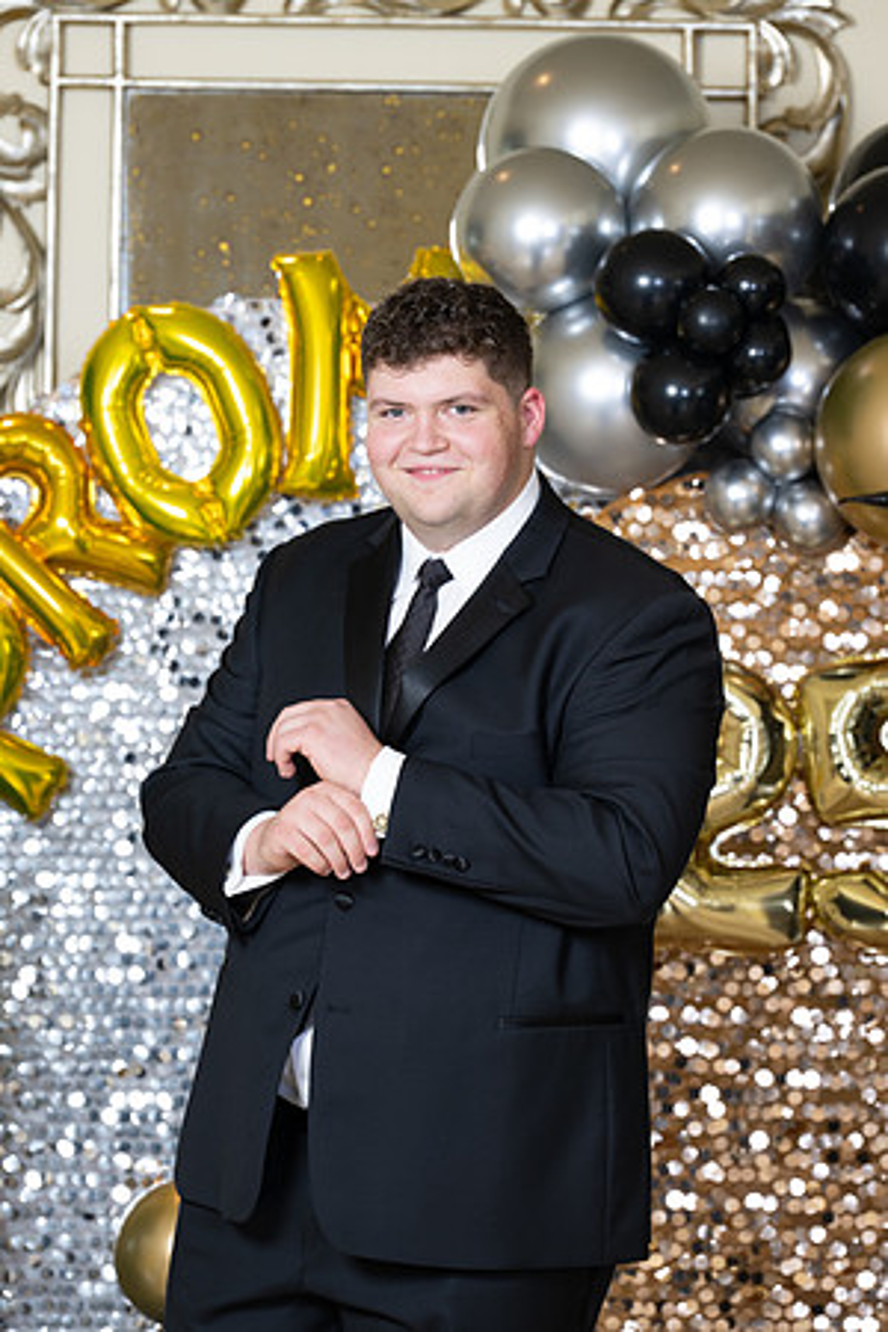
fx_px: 7029
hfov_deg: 7.2
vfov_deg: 10.8
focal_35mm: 190
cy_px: 666
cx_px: 444
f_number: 8
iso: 320
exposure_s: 1/100
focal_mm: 190
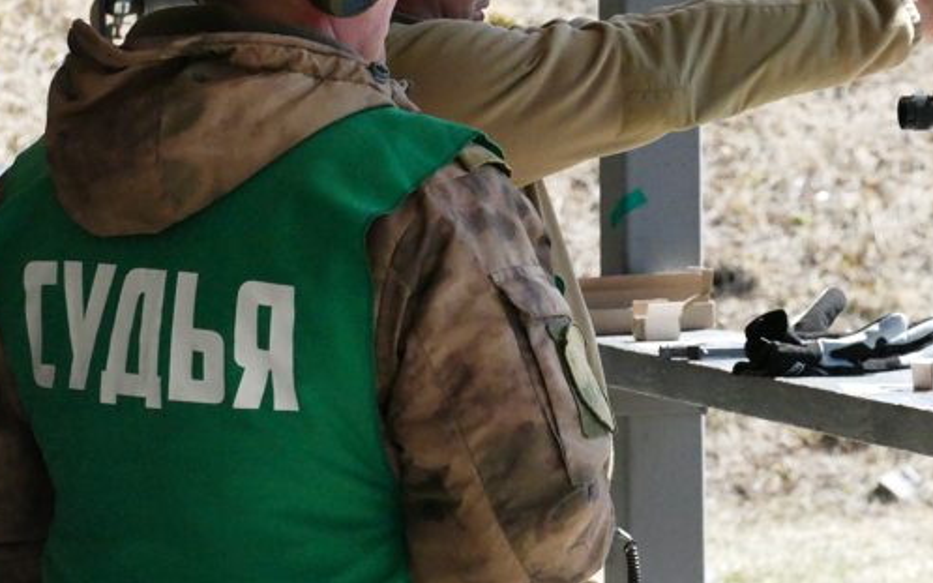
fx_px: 8237
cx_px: 586
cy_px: 122
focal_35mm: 324
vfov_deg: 4.0
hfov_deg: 6.5
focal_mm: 76.94
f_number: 6.3
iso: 3200
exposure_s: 1/3200
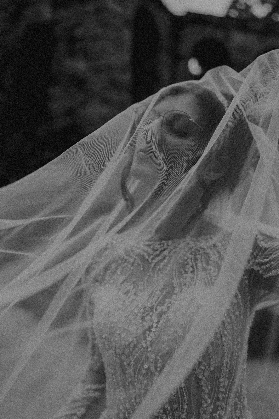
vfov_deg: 54.4
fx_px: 407
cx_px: 140
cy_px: 210
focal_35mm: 35
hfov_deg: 37.9
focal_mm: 35
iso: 1000
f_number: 2.2
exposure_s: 1/160
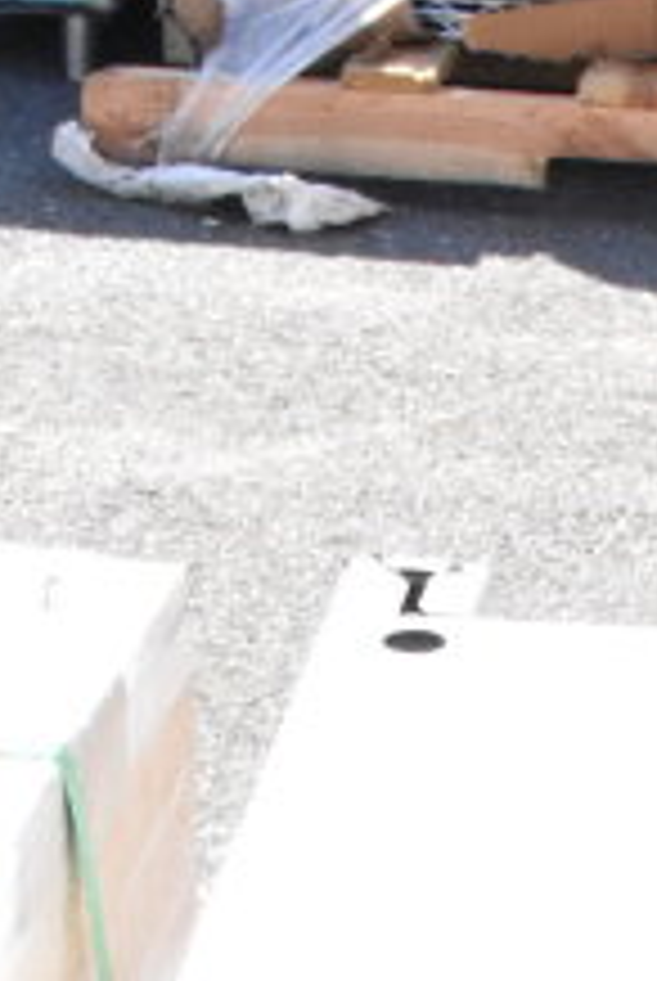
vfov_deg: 11.8
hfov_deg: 8.6
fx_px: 4287
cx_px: 1008
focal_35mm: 157
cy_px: 1928
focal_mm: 25
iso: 6400
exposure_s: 1/1250
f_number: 18
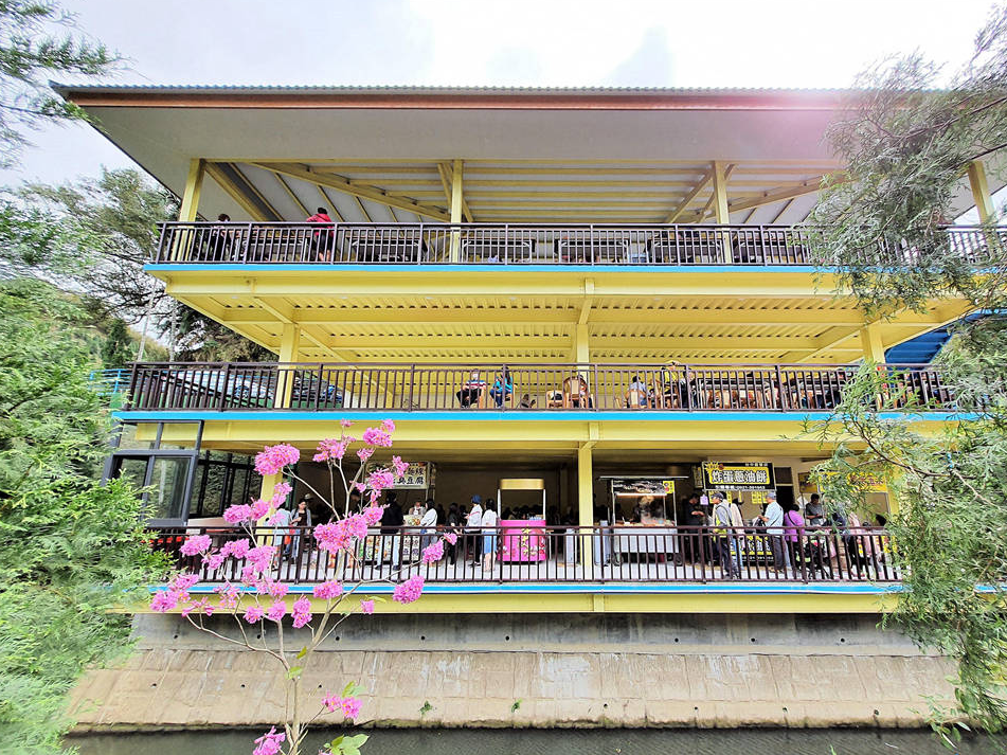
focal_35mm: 14
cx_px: 537
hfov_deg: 101.9
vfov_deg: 85.6
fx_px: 407
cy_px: 400
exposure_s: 1/270
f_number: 2.2
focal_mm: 1.74
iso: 50
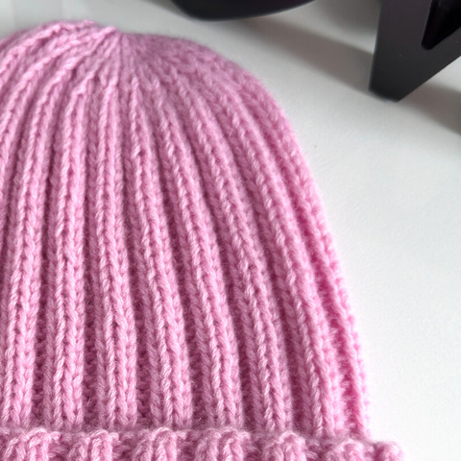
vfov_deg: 31.9
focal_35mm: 53
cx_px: 83
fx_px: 799
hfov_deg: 31.3
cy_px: 315
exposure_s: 1/270
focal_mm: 6.86
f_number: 1.8
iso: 80
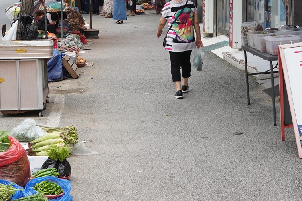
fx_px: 780
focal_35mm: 93
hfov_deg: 21.9
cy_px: 50
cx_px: 111
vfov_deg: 14.6
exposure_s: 1/100
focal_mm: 35
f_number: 8
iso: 400
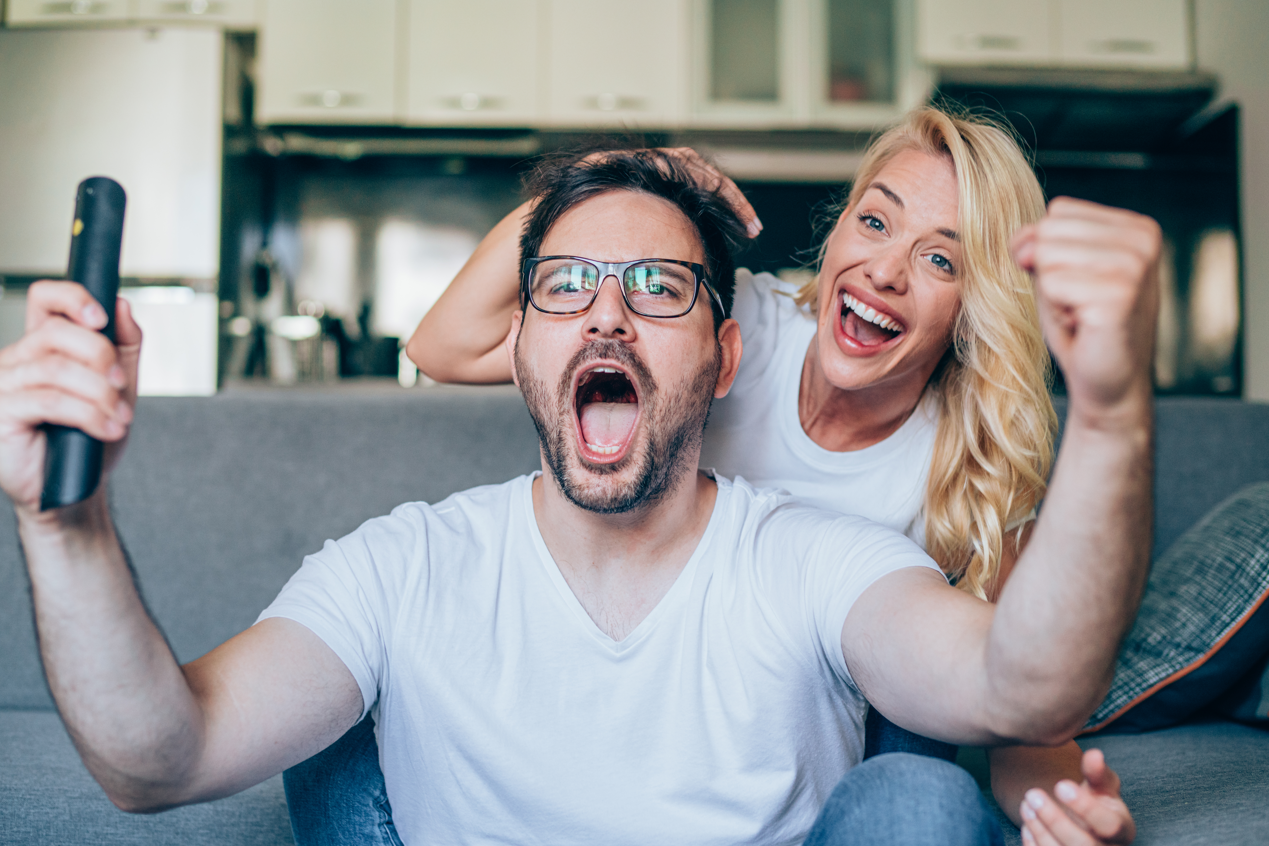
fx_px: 1798
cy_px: 428
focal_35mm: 51
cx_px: 641
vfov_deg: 26.5
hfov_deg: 38.9
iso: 1250
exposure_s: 1/200
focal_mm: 50
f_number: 2.5
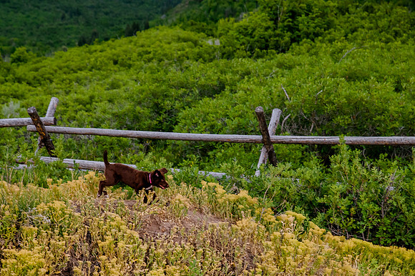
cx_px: 188
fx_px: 1215
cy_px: 171
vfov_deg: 13.0
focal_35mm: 105
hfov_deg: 19.4
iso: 1600
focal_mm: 85
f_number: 5.6
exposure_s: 1/250
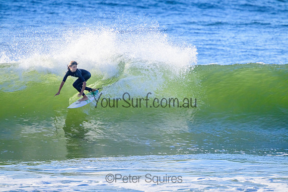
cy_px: 96
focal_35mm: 800
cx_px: 144
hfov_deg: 2.6
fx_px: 6401
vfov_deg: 1.7
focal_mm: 800
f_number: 11
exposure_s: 1/2000
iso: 2000
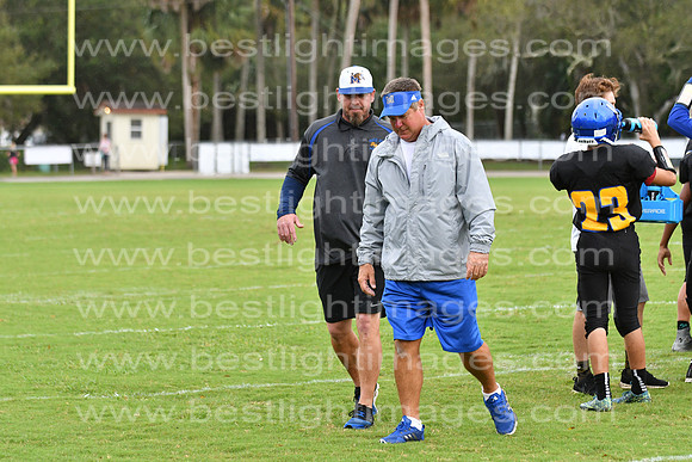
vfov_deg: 6.5
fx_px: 4037
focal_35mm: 210
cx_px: 346
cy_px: 231
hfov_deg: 9.8
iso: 800
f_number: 3.5
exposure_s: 1/2500
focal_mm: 140
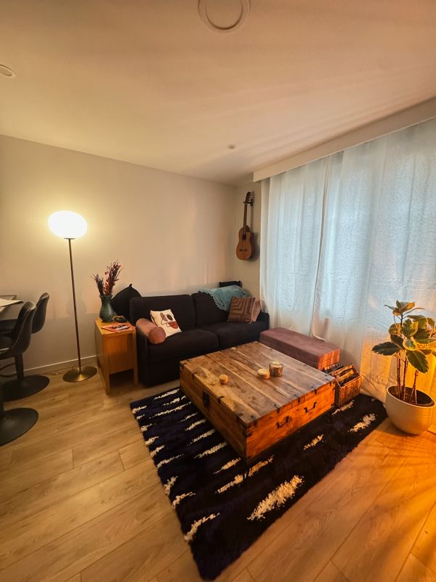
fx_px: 235
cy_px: 291
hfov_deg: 85.7
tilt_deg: -9.0
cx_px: 218
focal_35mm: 14
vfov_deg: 102.1
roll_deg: -0.4
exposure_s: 1/33
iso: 1000
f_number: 2.2
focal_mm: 2.22
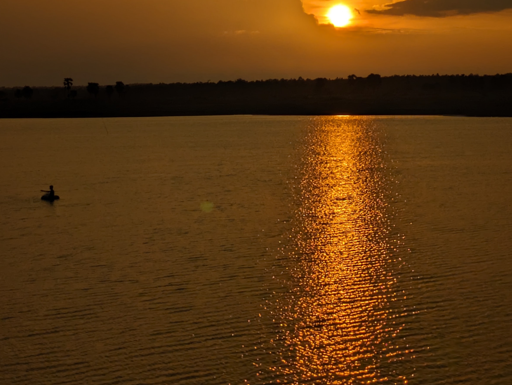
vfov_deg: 14.8
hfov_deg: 19.6
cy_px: 106
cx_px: 319
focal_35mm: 100
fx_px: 1480
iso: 37
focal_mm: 5.43
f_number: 1.89
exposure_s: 1/11765
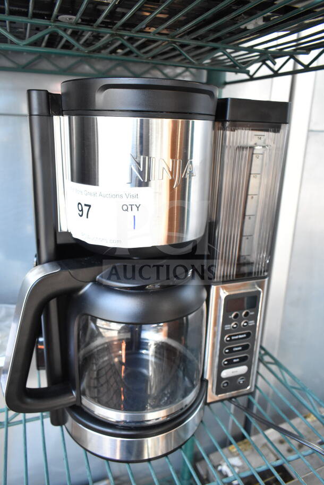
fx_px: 364
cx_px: 162
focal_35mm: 27
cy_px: 242
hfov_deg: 48.0
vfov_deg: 67.4
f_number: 5.6
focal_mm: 18
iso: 1600
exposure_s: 1/125
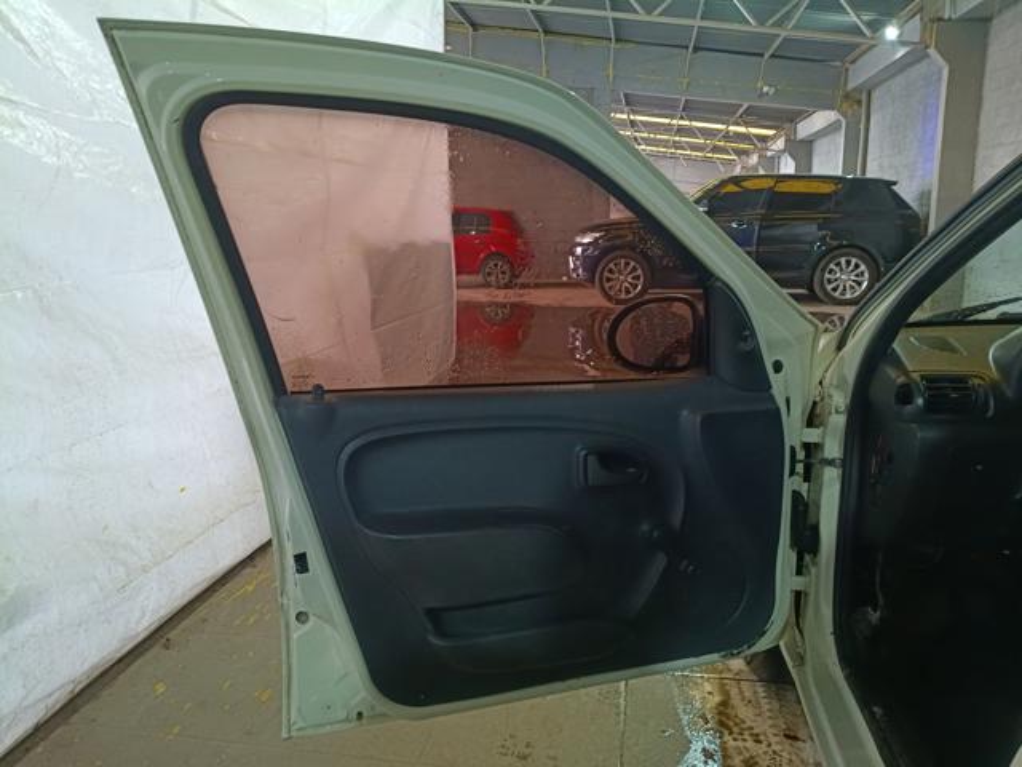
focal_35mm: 26
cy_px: 384
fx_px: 768
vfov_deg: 53.1
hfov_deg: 67.3
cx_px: 511
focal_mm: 4.81
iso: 746
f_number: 1.8
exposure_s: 1/60.1
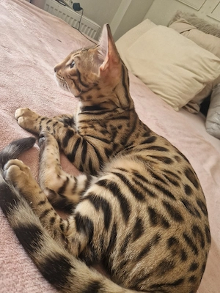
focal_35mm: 23
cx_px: 110
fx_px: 195
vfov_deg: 73.9
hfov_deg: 58.9
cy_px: 146
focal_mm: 5.4
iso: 320
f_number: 1.8
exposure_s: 1/100
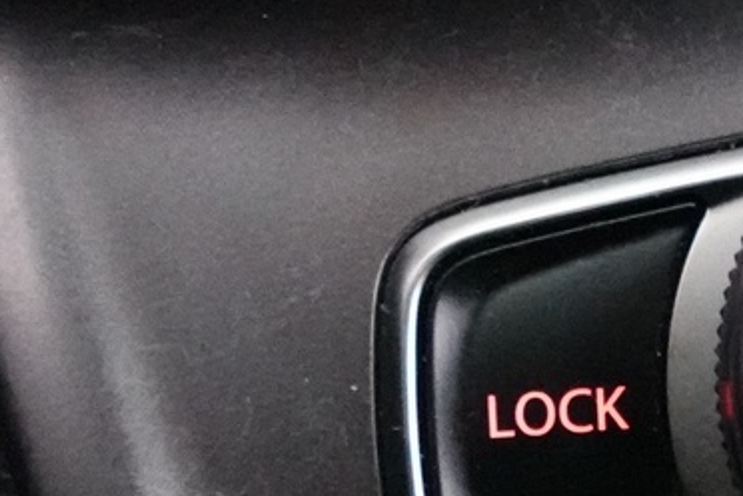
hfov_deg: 21.6
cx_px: 903
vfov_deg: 15.6
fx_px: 1795
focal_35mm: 87
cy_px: 366
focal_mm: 7.6
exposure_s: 1/60
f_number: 2
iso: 6400
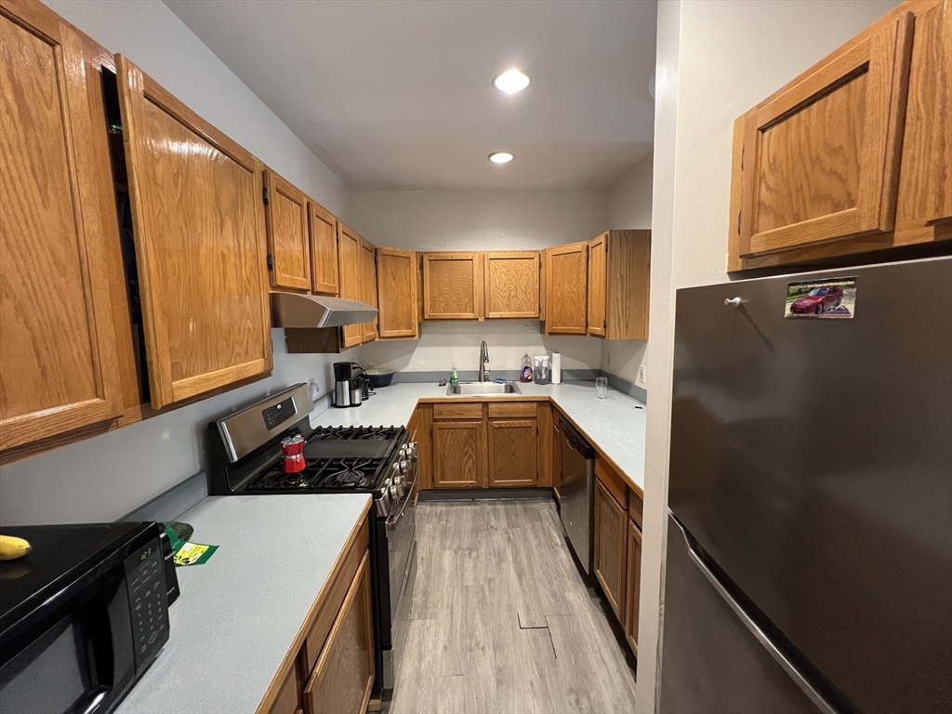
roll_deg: +1.1
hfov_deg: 106.2
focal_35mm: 13
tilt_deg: -5.5
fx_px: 358
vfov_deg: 89.9
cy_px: 357
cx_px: 476
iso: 400
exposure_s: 1/60
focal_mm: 1.57
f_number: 1.8
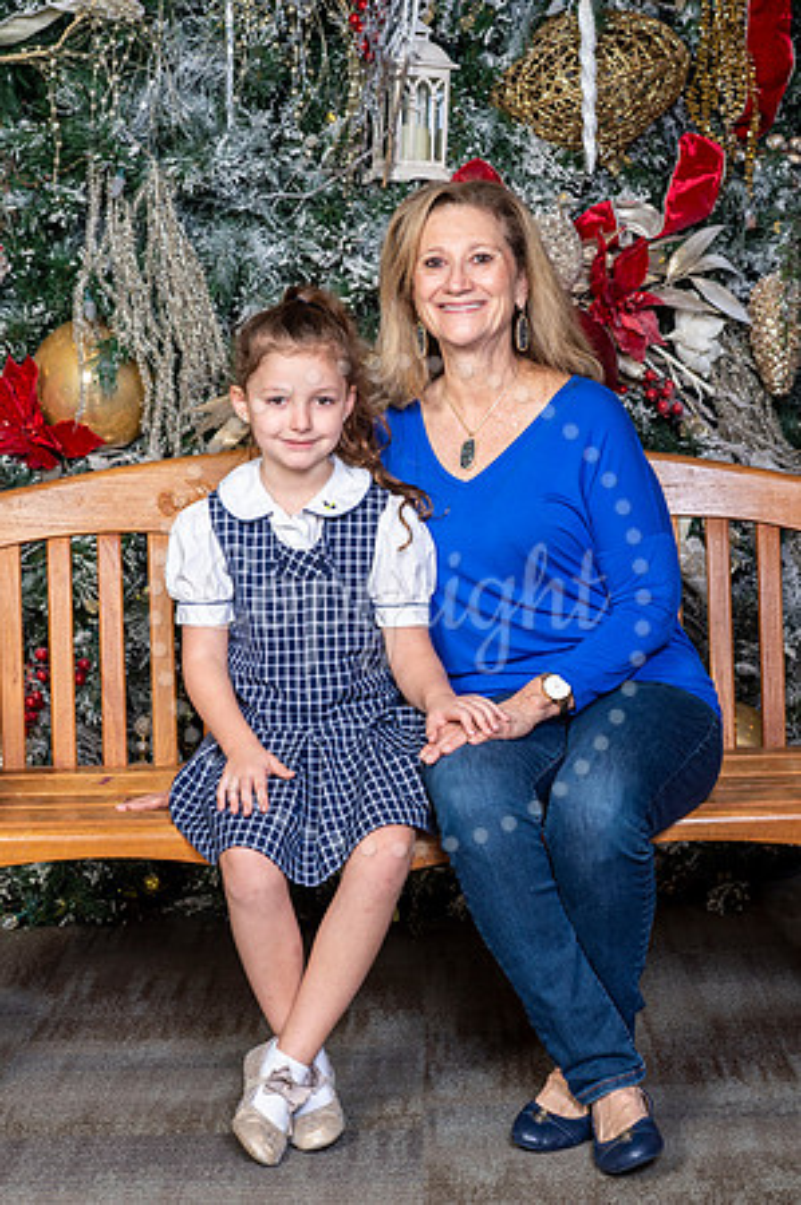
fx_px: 2843
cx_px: 400
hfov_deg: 16.0
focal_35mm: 85
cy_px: 602
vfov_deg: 23.9
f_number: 8
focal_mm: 85
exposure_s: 1/125
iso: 400
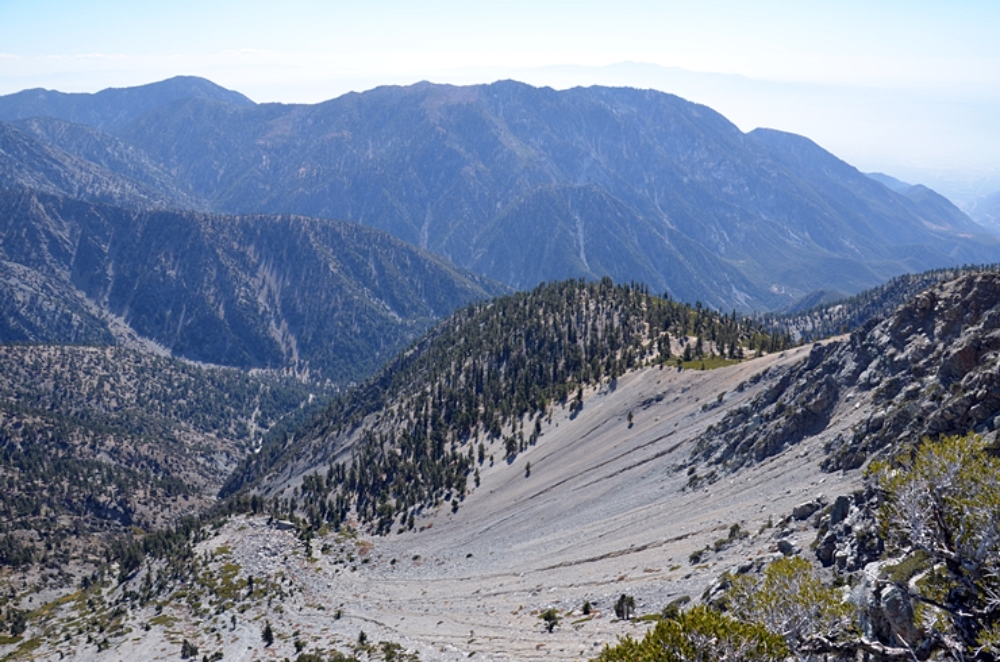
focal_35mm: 30
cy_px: 331
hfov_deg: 62.0
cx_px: 500
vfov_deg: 43.4
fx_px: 832
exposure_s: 1/200
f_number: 7.1
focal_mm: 20
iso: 100
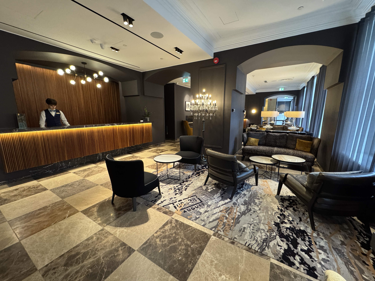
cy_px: 140
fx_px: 152
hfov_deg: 102.1
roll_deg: -0.1
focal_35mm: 14
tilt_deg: -10.4
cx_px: 188
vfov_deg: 85.7
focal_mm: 2.22
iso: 800
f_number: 2.2
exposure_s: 1/50
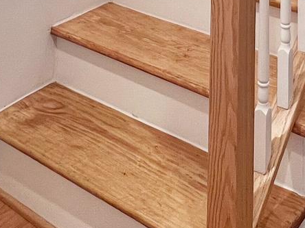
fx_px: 529
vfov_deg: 16.2
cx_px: 233
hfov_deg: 31.5
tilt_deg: +4.5
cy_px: -273
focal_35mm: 60
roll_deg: -0.8
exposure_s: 1/120
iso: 200
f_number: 1.8
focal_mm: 1.57
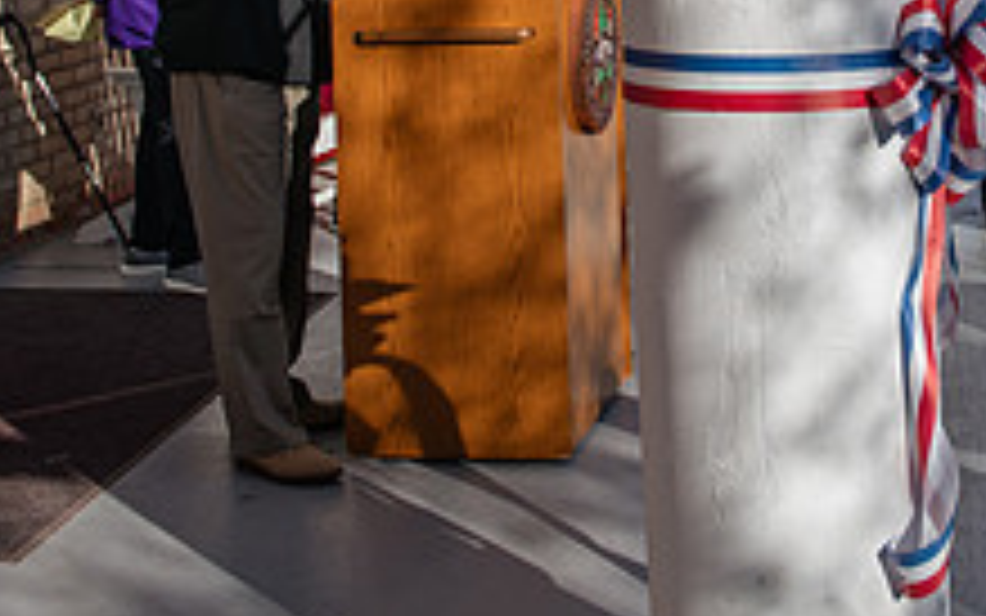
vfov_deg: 16.9
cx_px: 792
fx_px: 1962
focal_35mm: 73
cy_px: -182
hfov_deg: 27.6
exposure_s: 1/1000
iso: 80
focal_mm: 27
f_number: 3.5
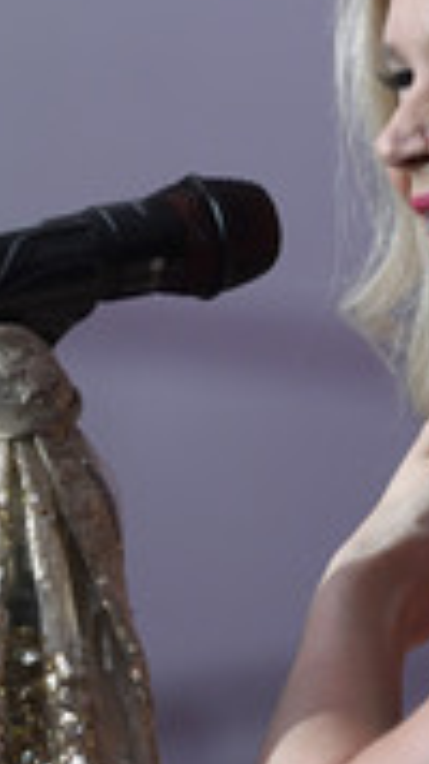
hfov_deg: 2.6
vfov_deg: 4.7
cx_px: 260
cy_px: 403
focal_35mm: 463
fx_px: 9372
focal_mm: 175
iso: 800
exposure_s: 1/320
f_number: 3.5
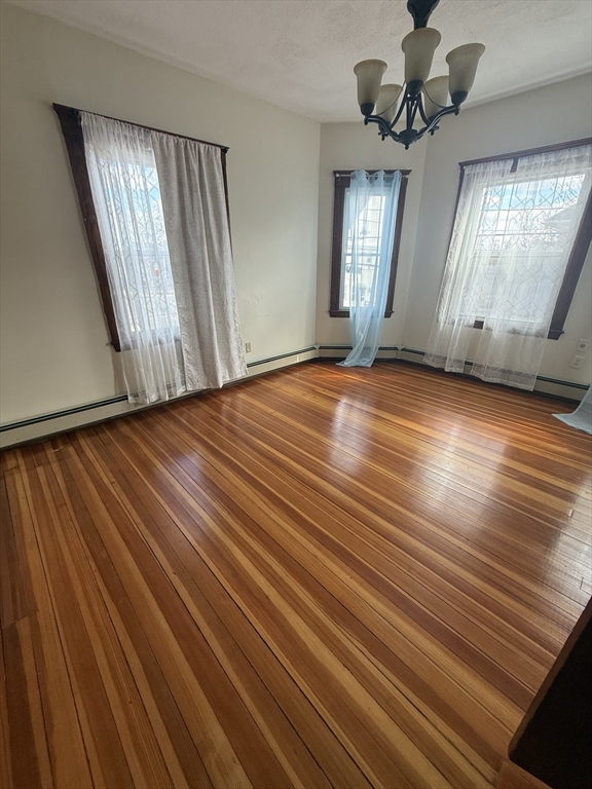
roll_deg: +0.2
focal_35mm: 14
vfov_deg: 102.1
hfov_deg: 85.7
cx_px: 296
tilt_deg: -23.4
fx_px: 319
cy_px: 394
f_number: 2.2
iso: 125
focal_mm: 2.22
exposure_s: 1/120
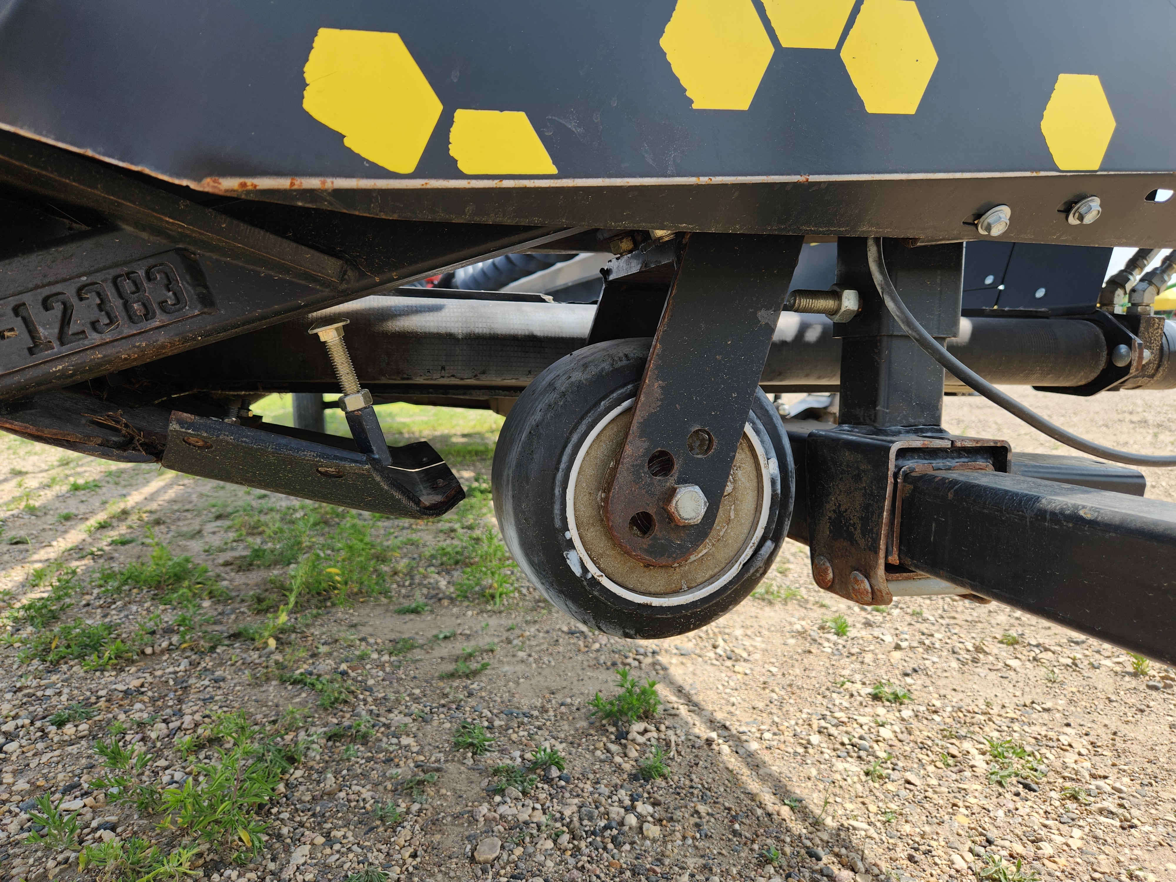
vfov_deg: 58.9
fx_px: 781
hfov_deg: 73.9
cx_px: 588
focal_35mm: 23
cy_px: 441
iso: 20
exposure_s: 1/467
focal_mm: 5.4
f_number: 1.8
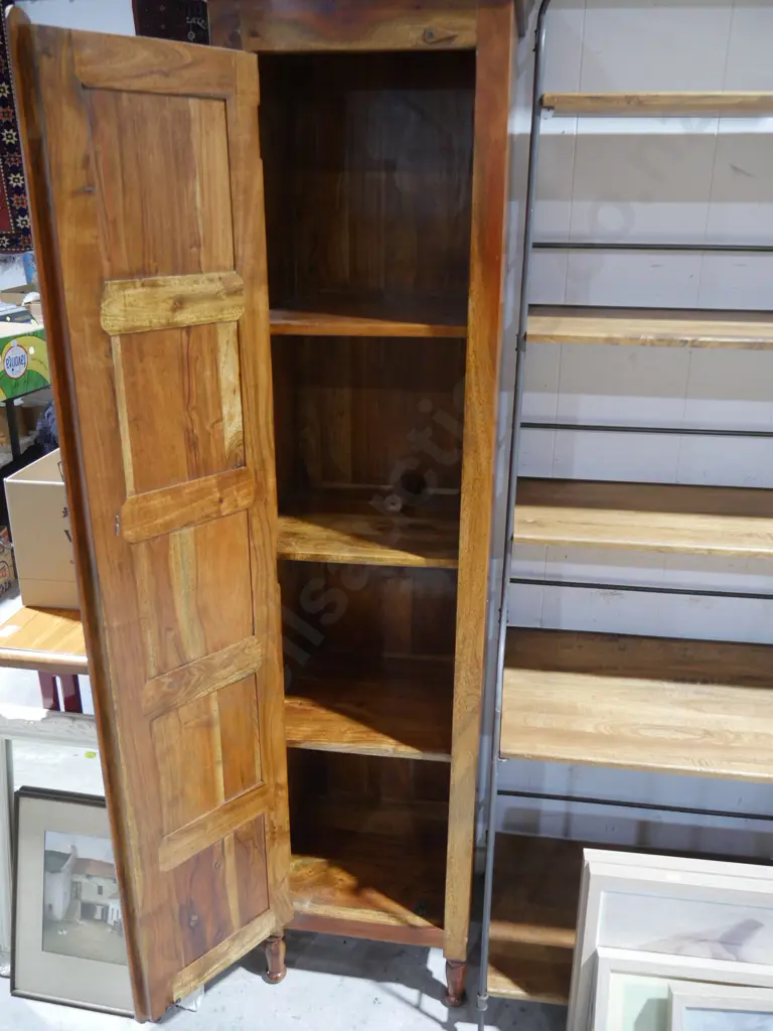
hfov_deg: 49.7
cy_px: 516
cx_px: 386
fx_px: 834
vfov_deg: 63.4
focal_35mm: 28
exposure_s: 1/60
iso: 1250
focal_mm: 14
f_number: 3.5
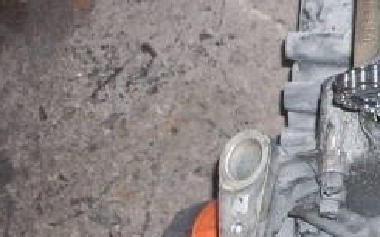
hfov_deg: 16.7
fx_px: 1242
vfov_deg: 10.8
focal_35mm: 120
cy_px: 13
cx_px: 448
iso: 200
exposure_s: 1/60
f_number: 2.8
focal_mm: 6.2
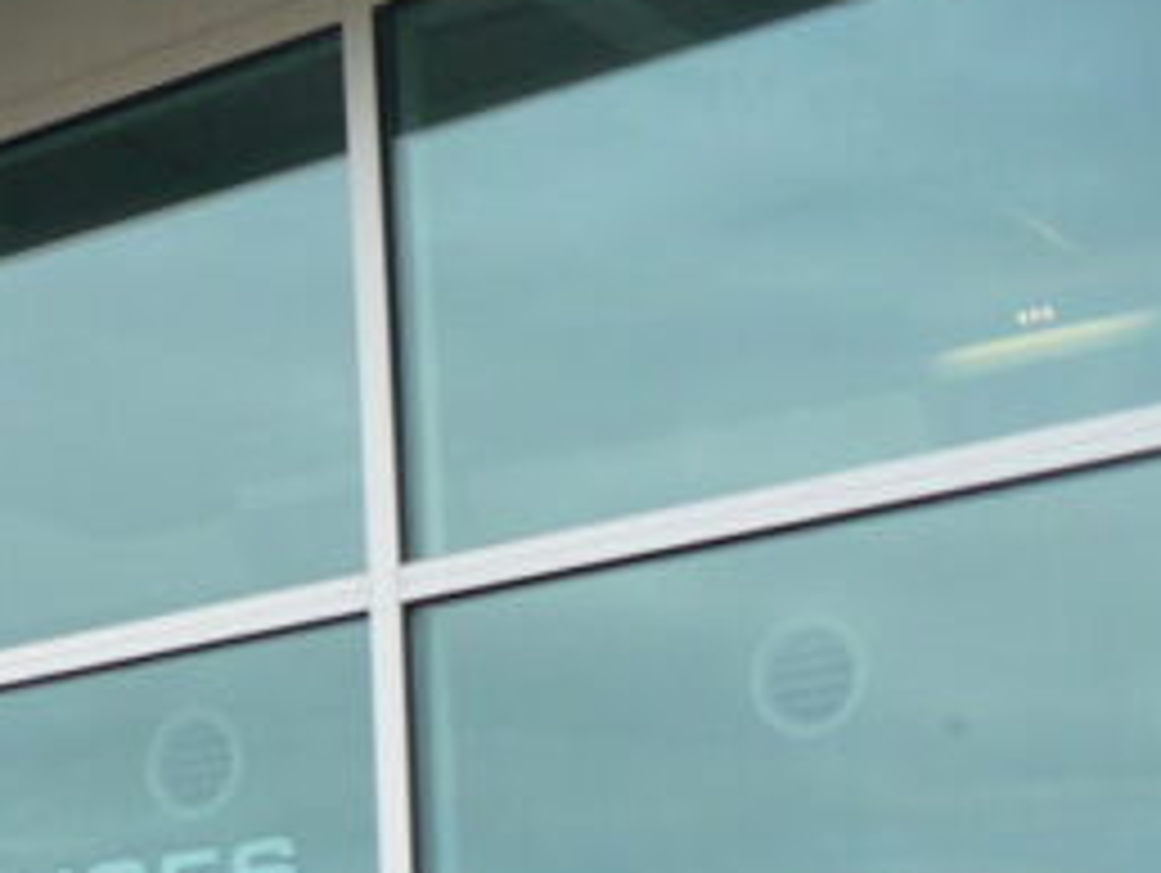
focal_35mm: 110
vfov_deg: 13.0
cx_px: -450
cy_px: 1156
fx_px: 3693
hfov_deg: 16.6
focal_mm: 6.1
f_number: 2.8
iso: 100
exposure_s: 1/320
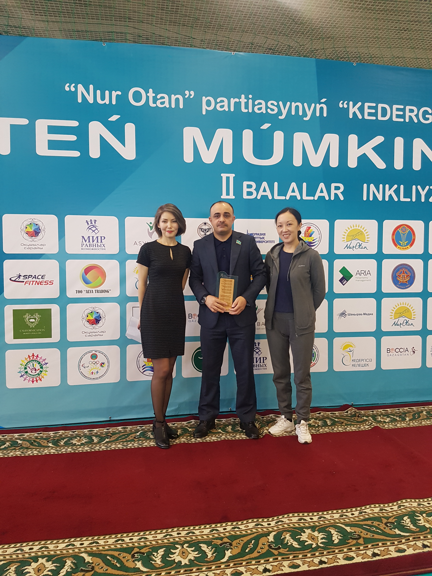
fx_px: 433
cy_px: 288
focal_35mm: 26
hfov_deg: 53.1
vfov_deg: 67.3
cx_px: 216
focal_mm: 4.2
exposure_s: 1/25
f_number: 1.7
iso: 250
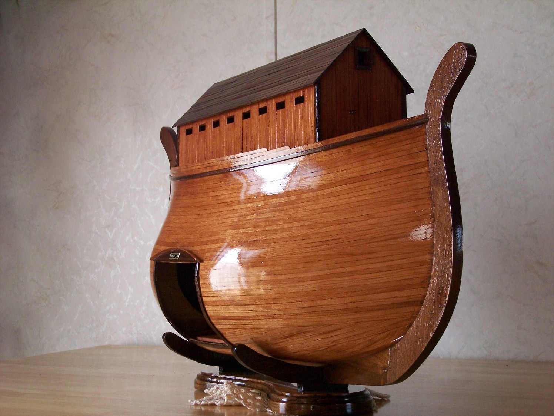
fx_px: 1040
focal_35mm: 65
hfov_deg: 29.8
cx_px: 277
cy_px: 208
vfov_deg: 22.6
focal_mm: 13.3
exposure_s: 1/45
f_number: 4
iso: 200
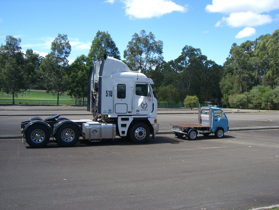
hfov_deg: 49.0
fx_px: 306
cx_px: 140
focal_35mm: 38
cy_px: 105
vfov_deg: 37.7
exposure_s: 1/500
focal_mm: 6.2
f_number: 4.3
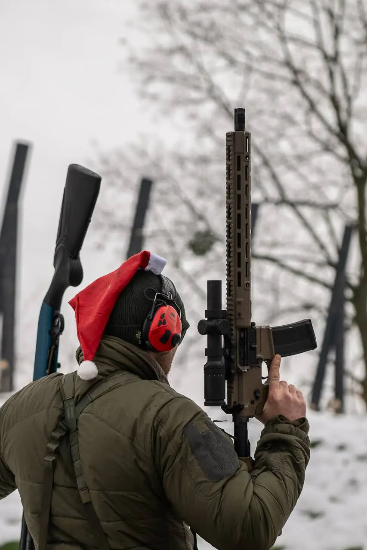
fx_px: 1713
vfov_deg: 18.2
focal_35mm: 112
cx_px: 142
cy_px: 370
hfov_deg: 12.2
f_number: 3.5
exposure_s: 1/800
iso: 200
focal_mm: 70
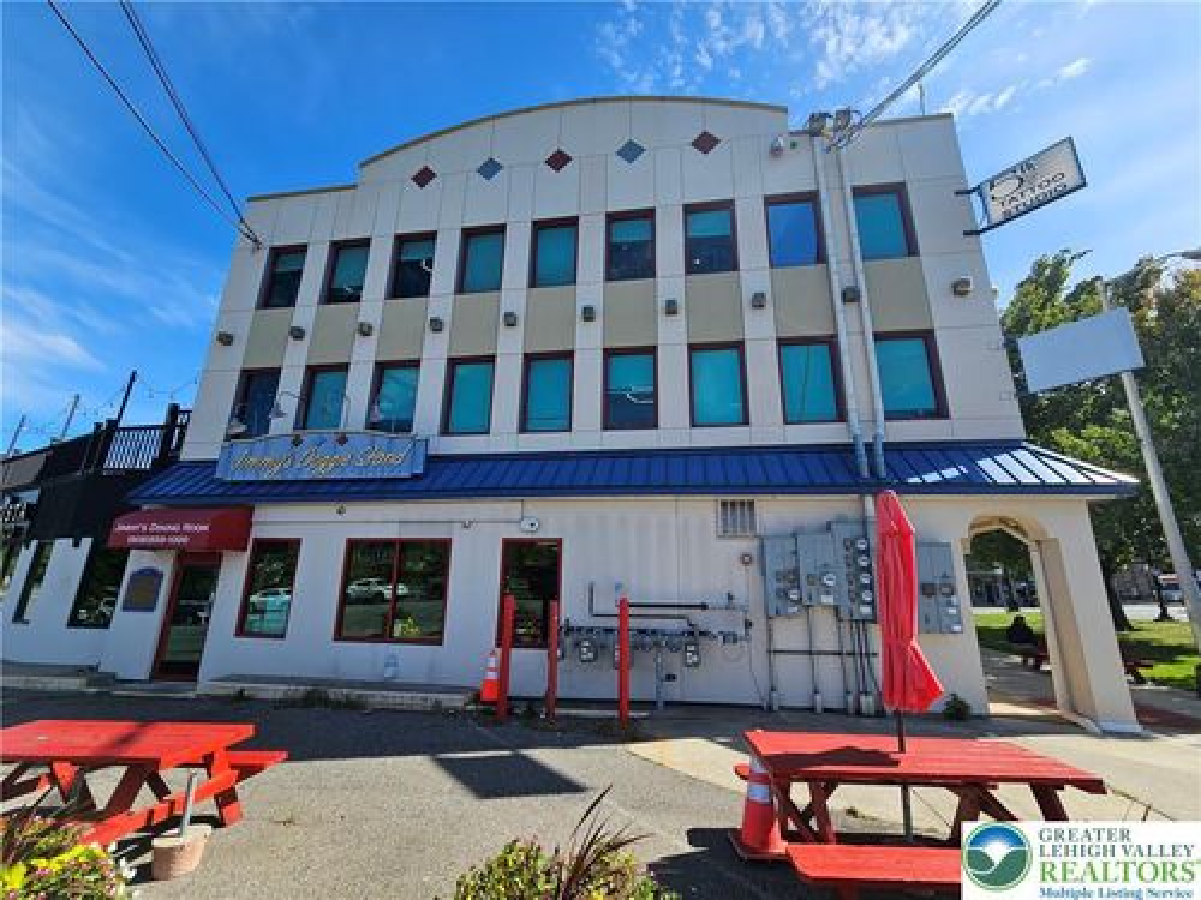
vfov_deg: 89.9
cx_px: 600
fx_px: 451
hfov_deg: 106.2
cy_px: 450
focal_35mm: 13
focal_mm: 2.2
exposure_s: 1/1513
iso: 50
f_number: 2.2
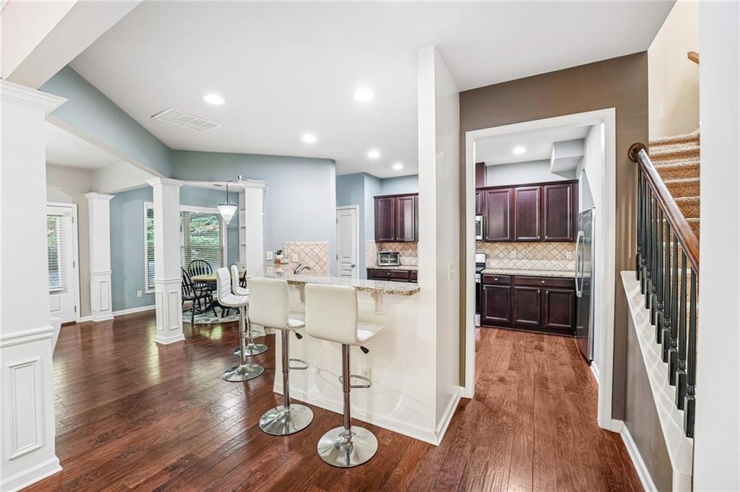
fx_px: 288
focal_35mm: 14
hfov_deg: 104.3
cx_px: 370
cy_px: 246
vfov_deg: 81.1
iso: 320
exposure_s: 1/3.33
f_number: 8
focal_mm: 14
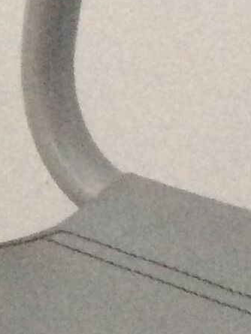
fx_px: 1797
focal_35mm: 186
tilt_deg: -33.6
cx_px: -428
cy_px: 663
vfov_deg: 9.9
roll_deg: -0.7
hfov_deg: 7.3
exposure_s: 1/25
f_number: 2.4
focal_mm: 3.3
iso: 160
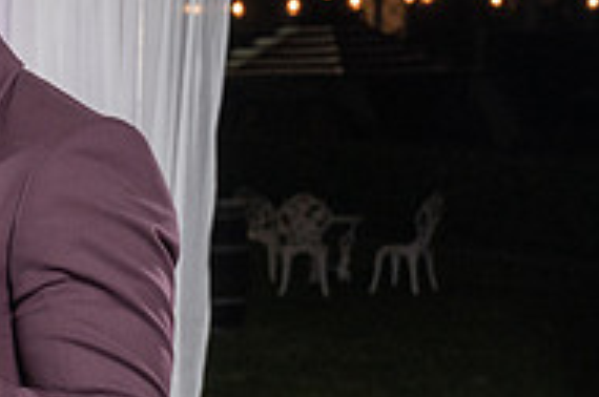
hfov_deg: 13.2
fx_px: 2492
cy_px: 327
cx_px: -218
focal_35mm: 150
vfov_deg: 9.1
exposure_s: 1/200
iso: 1000
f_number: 5.6
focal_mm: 47
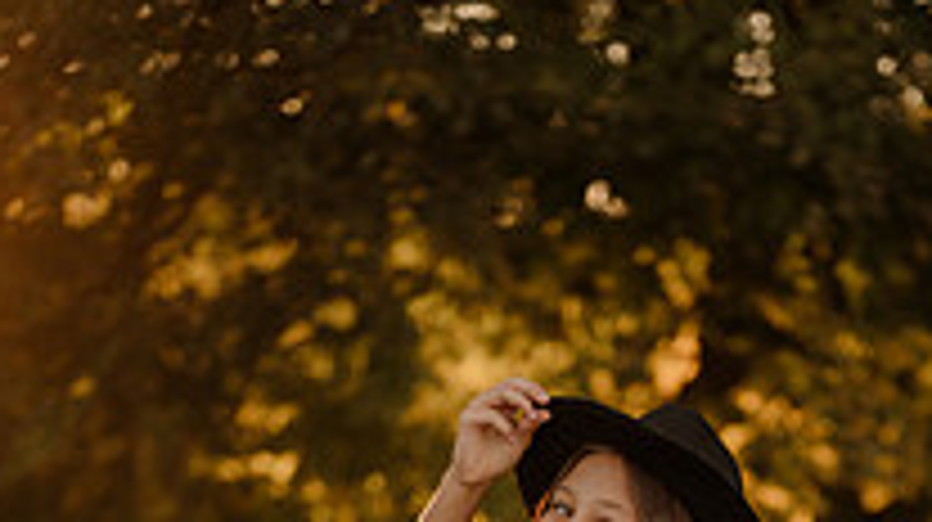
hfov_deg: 18.7
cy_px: 922
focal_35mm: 114
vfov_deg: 10.1
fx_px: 2815
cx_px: 646
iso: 250
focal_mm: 50
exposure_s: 1/640
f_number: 2
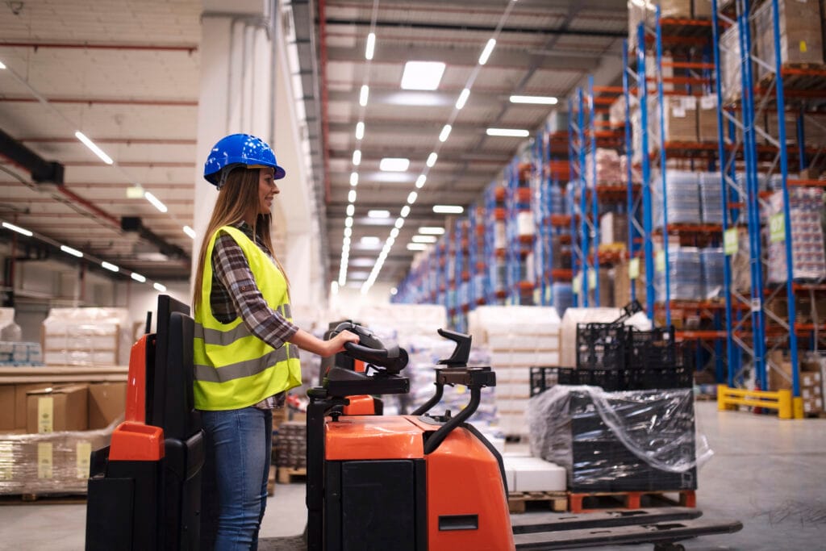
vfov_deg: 37.9
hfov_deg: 54.4
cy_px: 276
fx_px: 803
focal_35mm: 35
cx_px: 413
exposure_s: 1/200
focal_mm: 35
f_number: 1.4
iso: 500
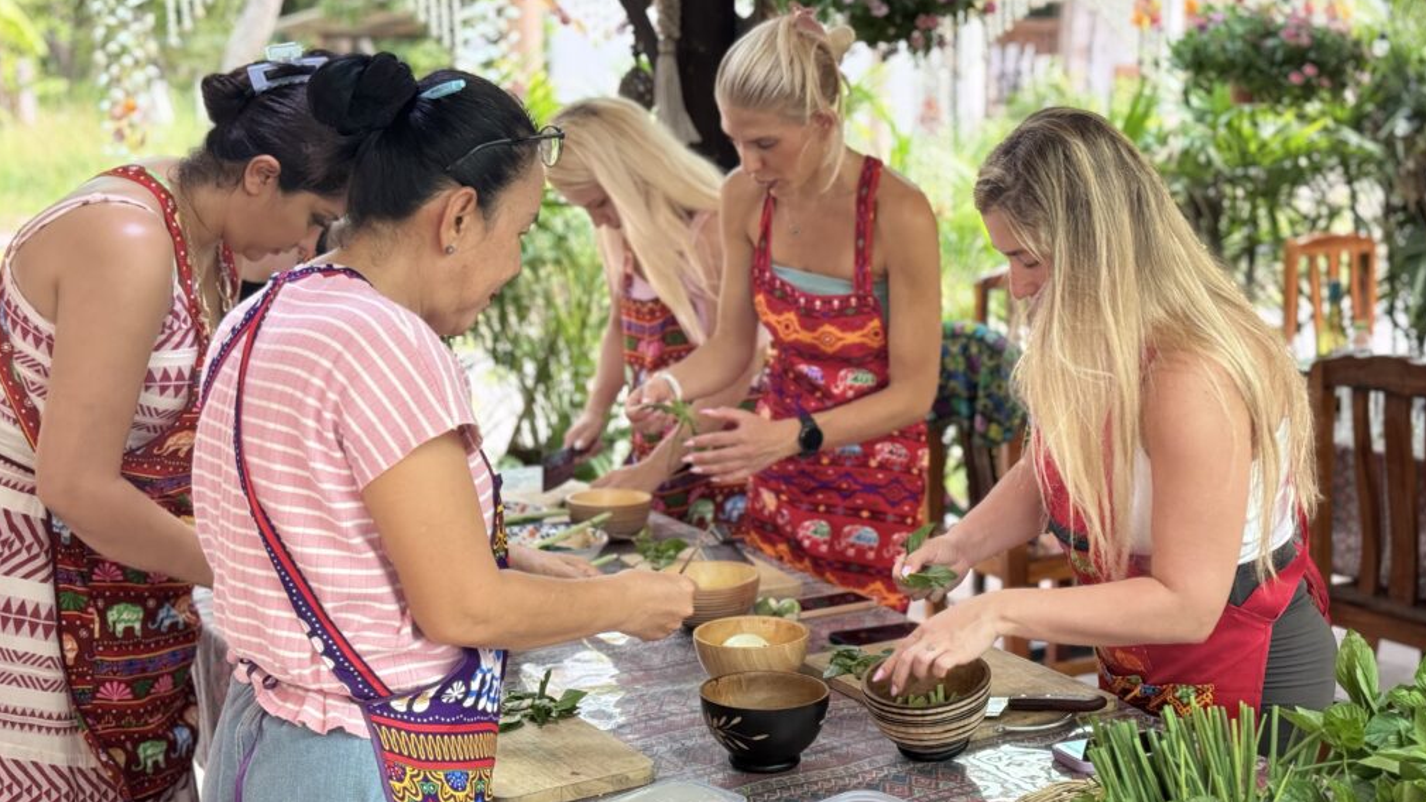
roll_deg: +1.6
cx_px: 710
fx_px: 2004
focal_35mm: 53
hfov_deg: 39.2
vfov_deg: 22.6
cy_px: 448
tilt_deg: -10.7
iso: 64
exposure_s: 1/320
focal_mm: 6.76
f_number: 1.78
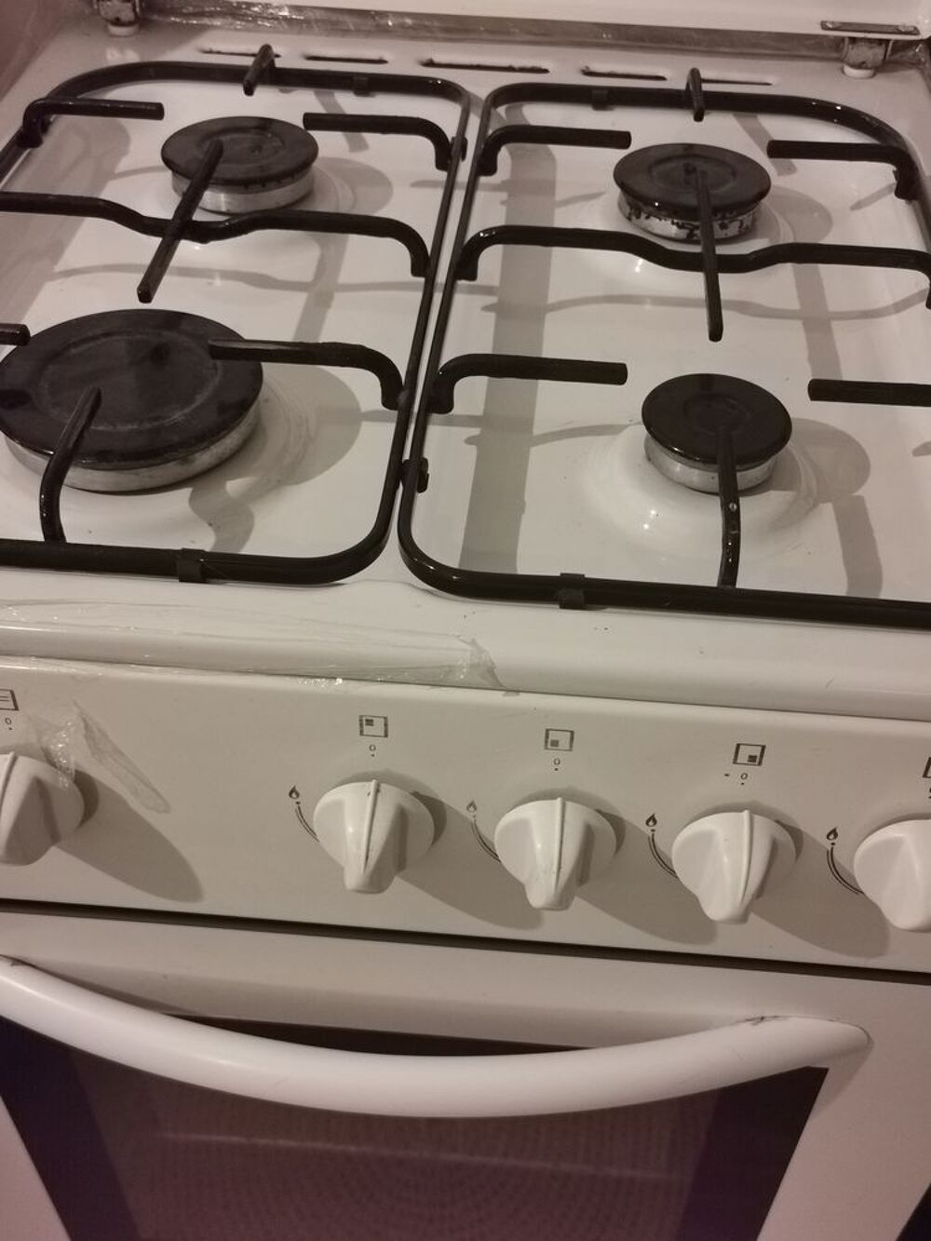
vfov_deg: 52.6
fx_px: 1255
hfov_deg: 40.7
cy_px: 620
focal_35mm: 35
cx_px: 466
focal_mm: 5.56
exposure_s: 1/33.3
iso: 400
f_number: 1.6
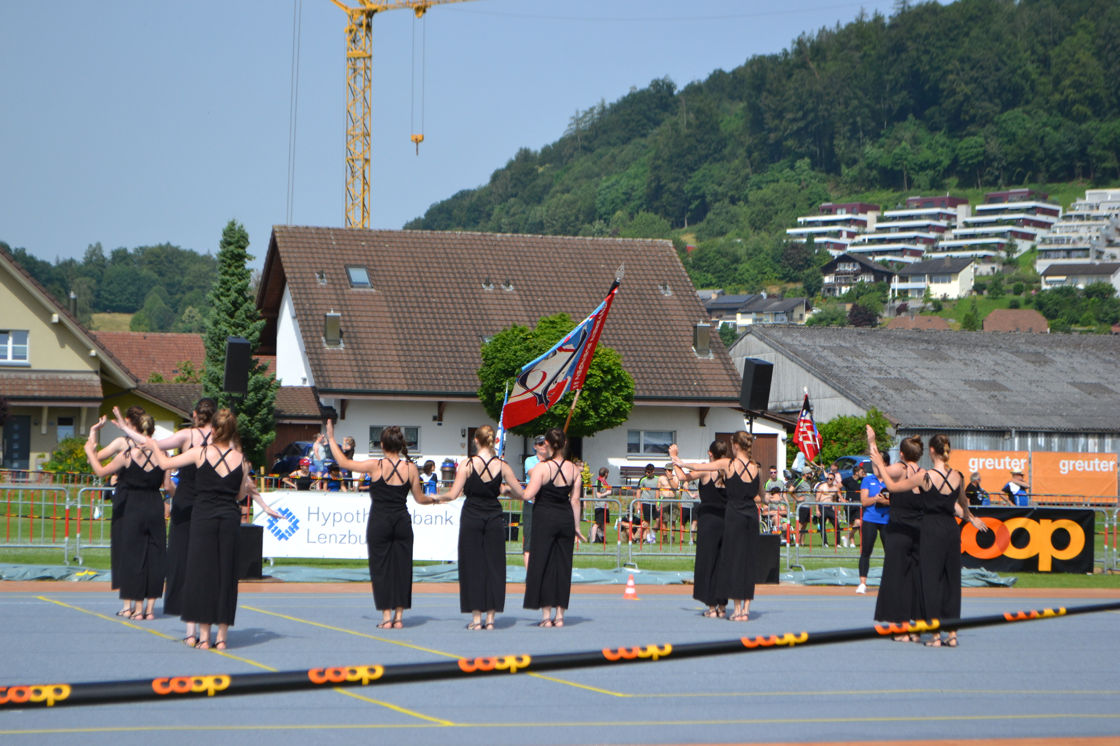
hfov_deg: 24.6
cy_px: 373
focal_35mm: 82
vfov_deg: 16.6
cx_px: 560
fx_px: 2566
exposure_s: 1/1600
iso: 400
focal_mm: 55
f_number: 6.3
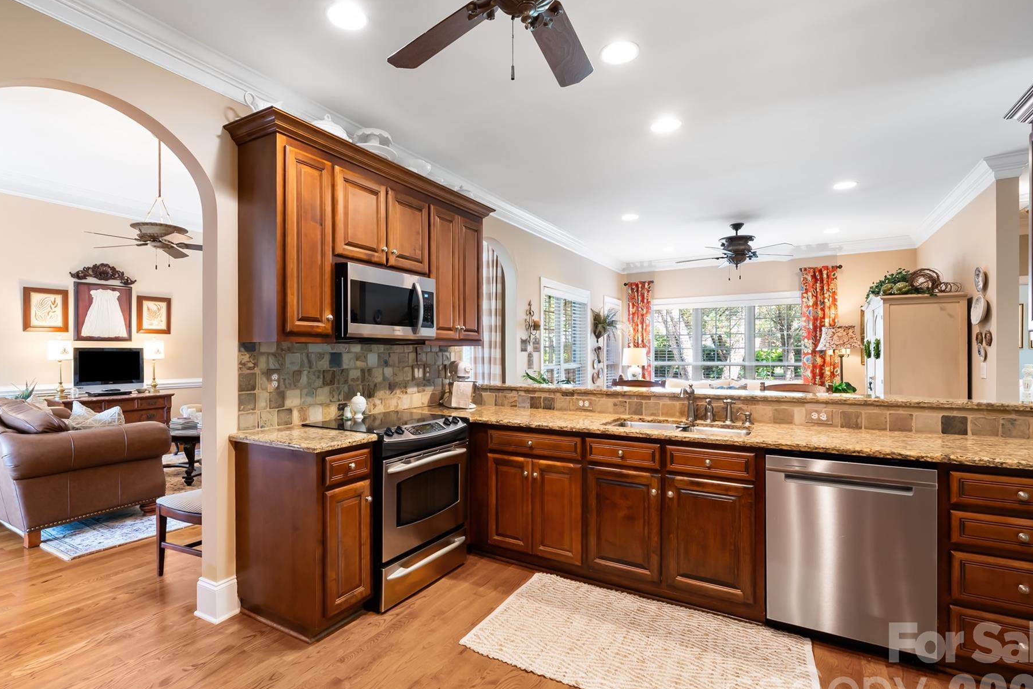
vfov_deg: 73.8
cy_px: 342
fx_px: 459
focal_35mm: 16
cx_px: 482
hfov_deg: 96.6
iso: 100
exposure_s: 6
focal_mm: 14
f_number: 9
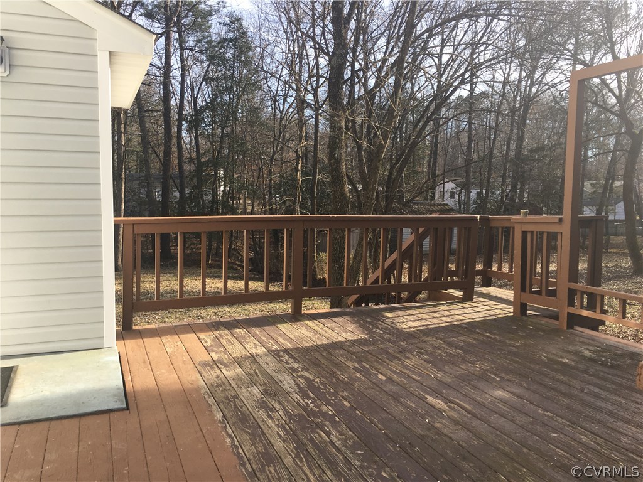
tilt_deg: -7.3
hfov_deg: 61.7
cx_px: 322
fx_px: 539
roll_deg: -1.3
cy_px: 241
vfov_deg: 48.2
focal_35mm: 29
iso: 25
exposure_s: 1/475
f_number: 2.2
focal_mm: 4.15
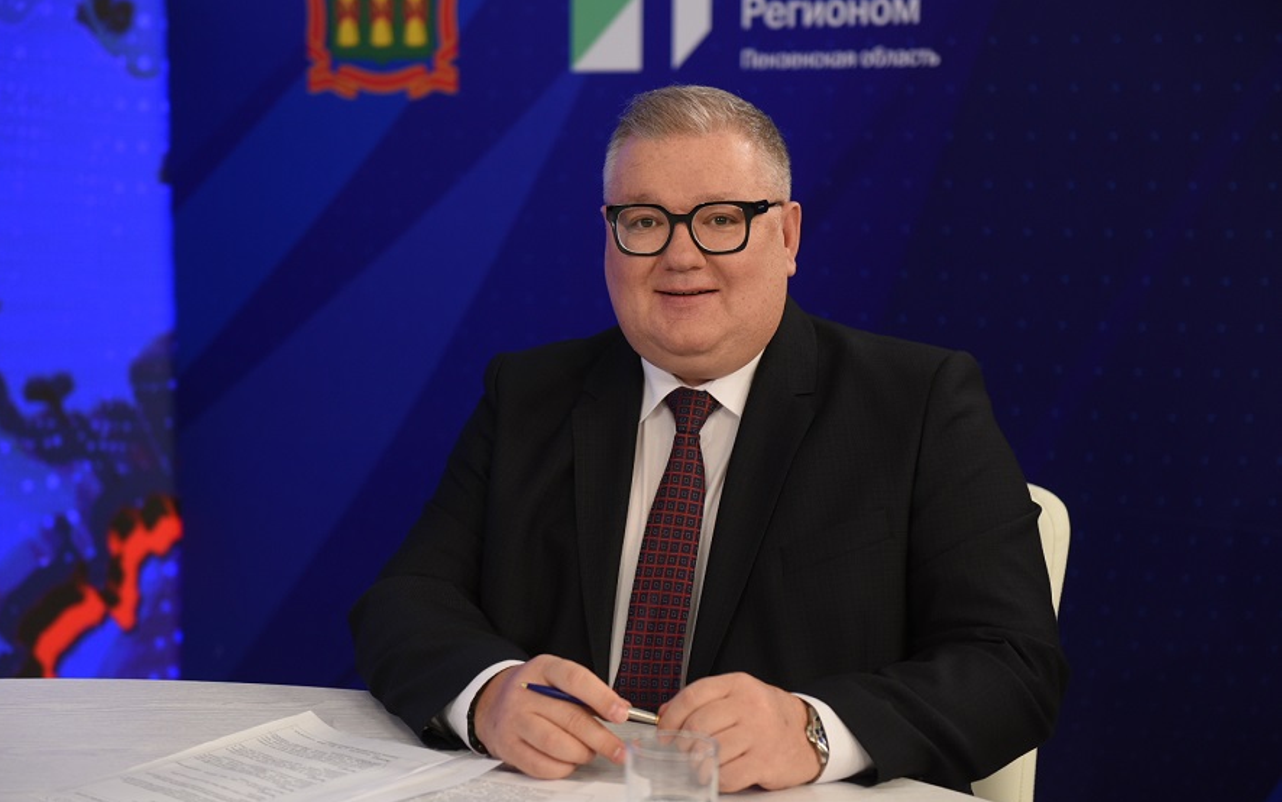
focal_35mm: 58
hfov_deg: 35.1
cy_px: 408
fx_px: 2027
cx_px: 632
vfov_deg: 22.4
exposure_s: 1/320
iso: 800
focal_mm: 56
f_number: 3.2
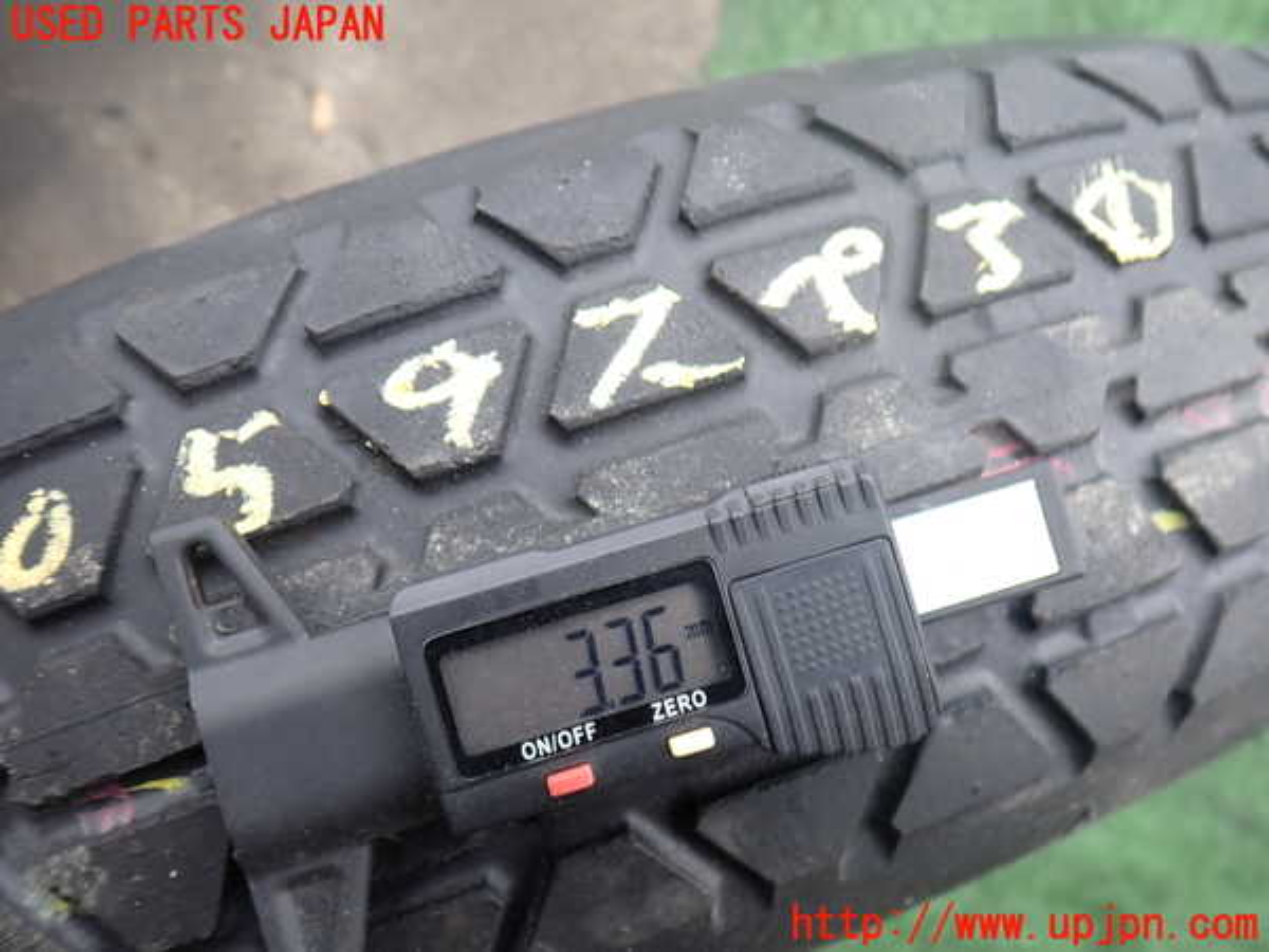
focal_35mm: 30
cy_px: 476
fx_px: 1100
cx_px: 634
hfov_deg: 60.0
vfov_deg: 46.8
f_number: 2.3
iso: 125
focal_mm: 5.4
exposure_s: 1/125
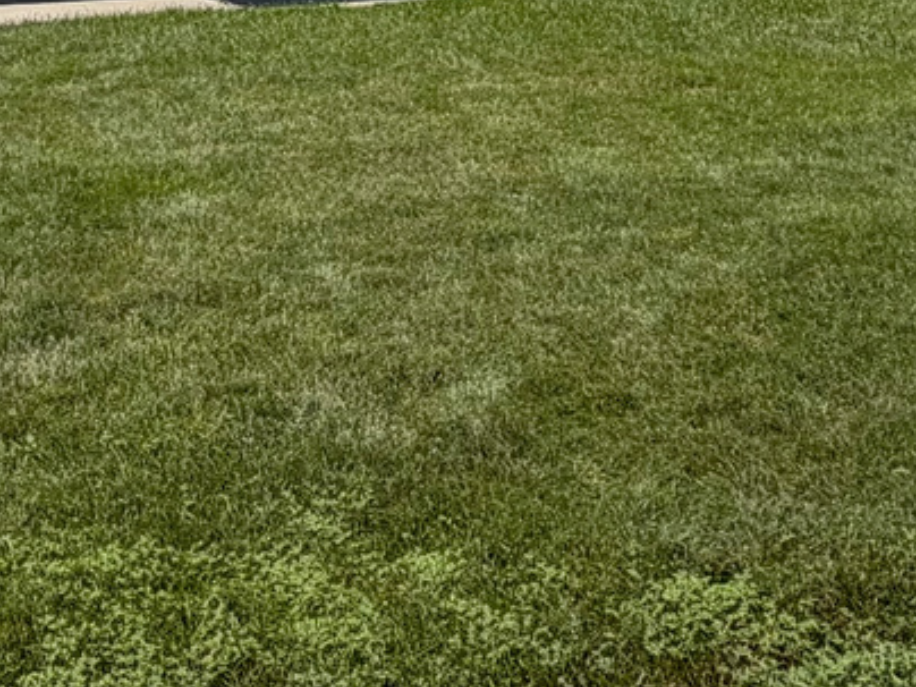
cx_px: 288
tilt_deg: +3.3
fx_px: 1879
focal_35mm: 71
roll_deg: +0.4
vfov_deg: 17.9
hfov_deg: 27.2
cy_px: -426
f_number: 2.2
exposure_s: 1/1087
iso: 20
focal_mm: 2.22
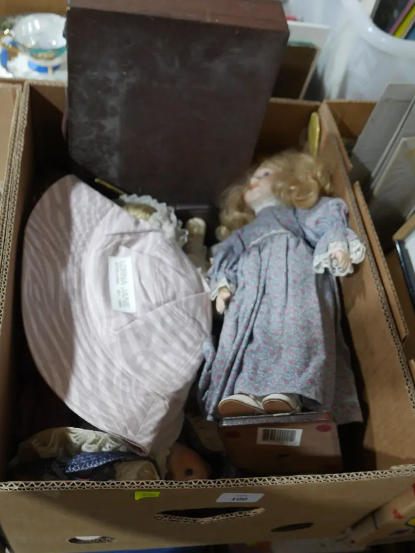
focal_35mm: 38
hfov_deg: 37.8
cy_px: 276
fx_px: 607
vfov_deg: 49.0
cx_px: 208
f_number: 4.5
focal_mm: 19
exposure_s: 1/60
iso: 1600
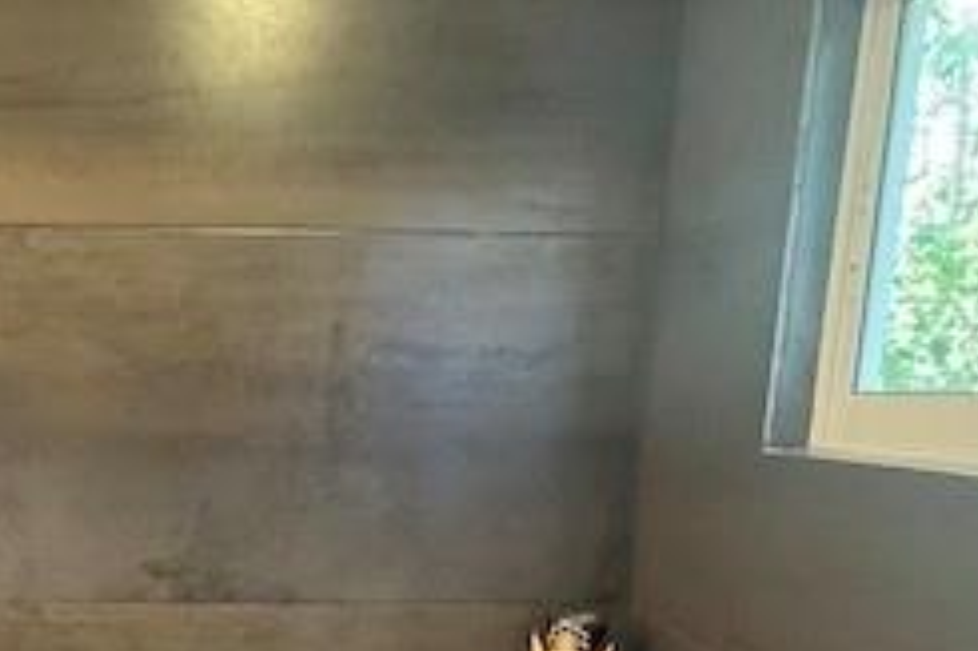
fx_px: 1032
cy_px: 631
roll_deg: -1.3
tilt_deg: -12.2
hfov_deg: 49.2
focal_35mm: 38
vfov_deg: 32.5
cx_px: 275
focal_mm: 2.22
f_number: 2.2
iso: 1250
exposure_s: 1/60
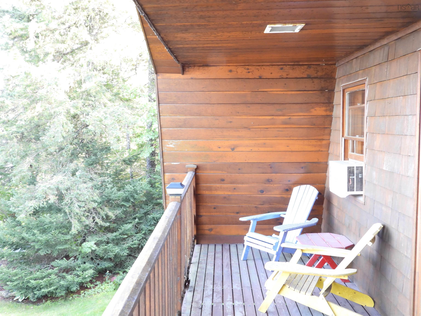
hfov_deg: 52.6
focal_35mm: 35
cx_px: 210
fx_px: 426
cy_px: 158
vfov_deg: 40.7
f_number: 3.2
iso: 320
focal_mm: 6.3
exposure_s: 1/30
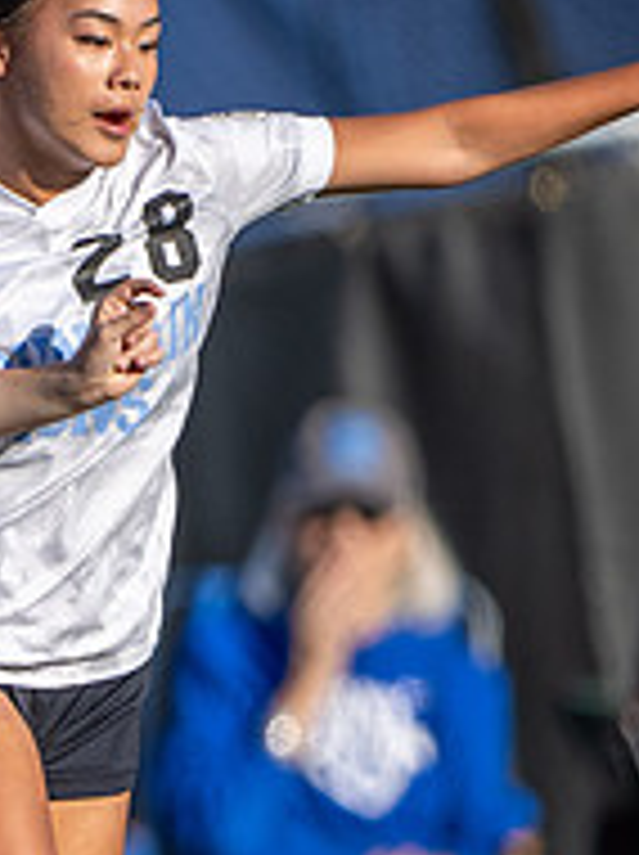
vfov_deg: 0.9
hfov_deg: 0.7
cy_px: 509
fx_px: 54517
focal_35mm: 2210
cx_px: -1072
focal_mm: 400
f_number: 2.8
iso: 140
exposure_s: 1/2000
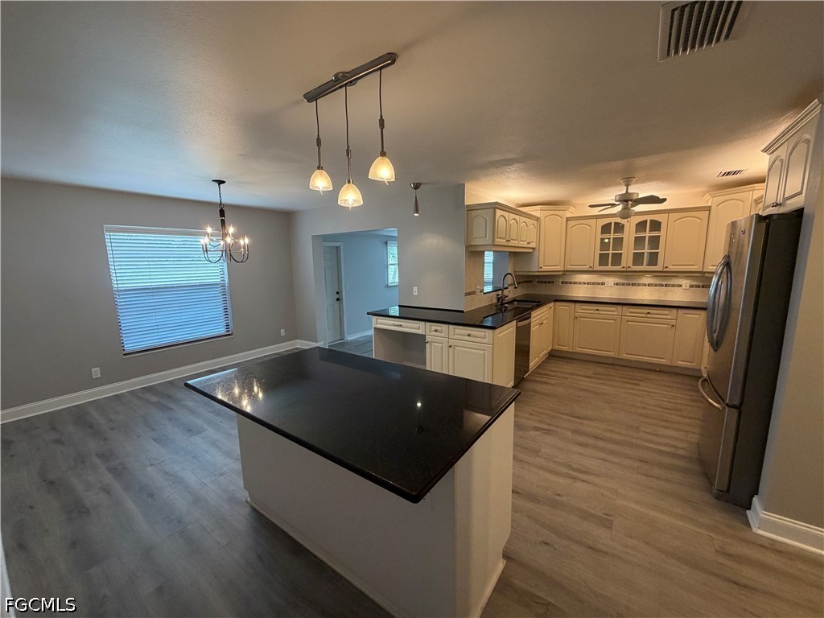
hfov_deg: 102.1
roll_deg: +2.3
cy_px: 309
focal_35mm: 14
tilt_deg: -7.1
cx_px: 412
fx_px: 333
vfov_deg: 85.7
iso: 250
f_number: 2.2
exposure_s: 1/120
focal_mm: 2.22
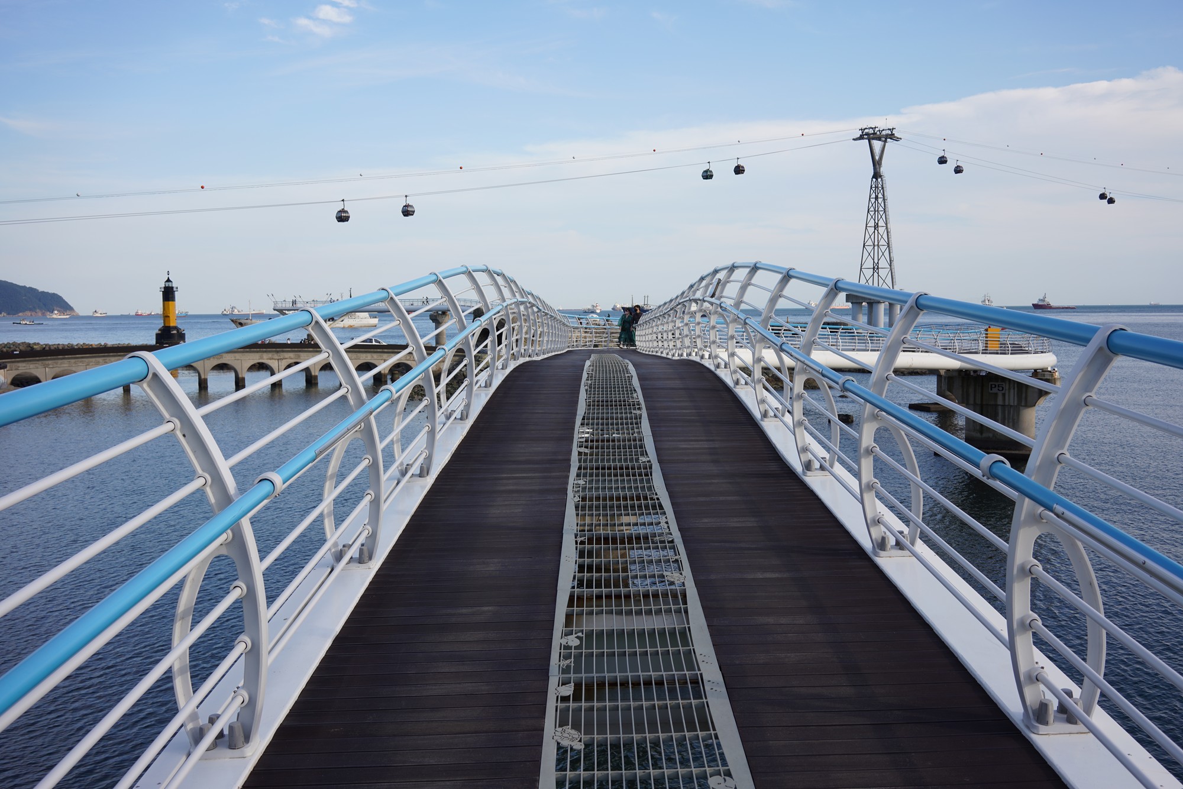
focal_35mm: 35
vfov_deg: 37.9
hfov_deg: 54.4
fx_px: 1150
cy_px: 394
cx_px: 592
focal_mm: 35
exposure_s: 1/160
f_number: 8
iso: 100
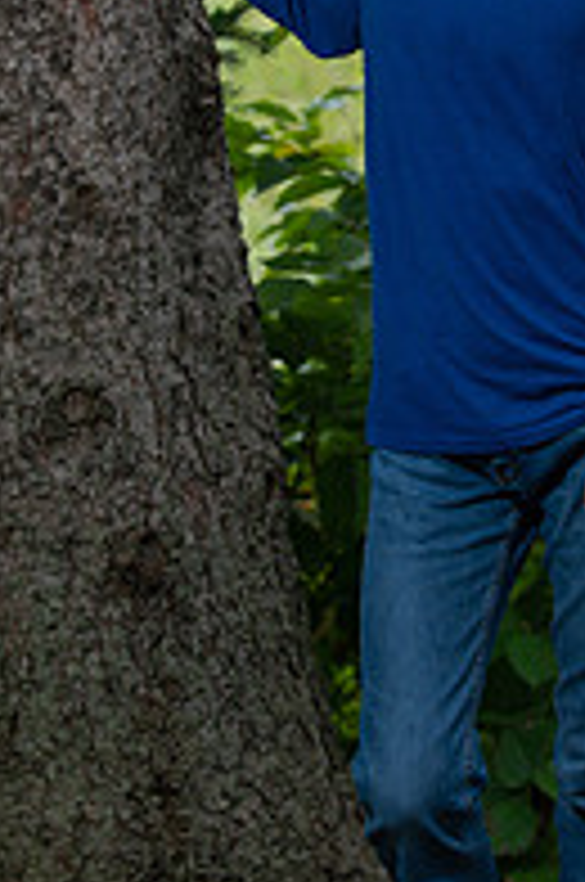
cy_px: 266
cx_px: 482
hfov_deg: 7.4
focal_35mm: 184
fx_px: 4501
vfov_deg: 11.2
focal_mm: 80
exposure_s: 1/200
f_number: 3.5
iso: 100
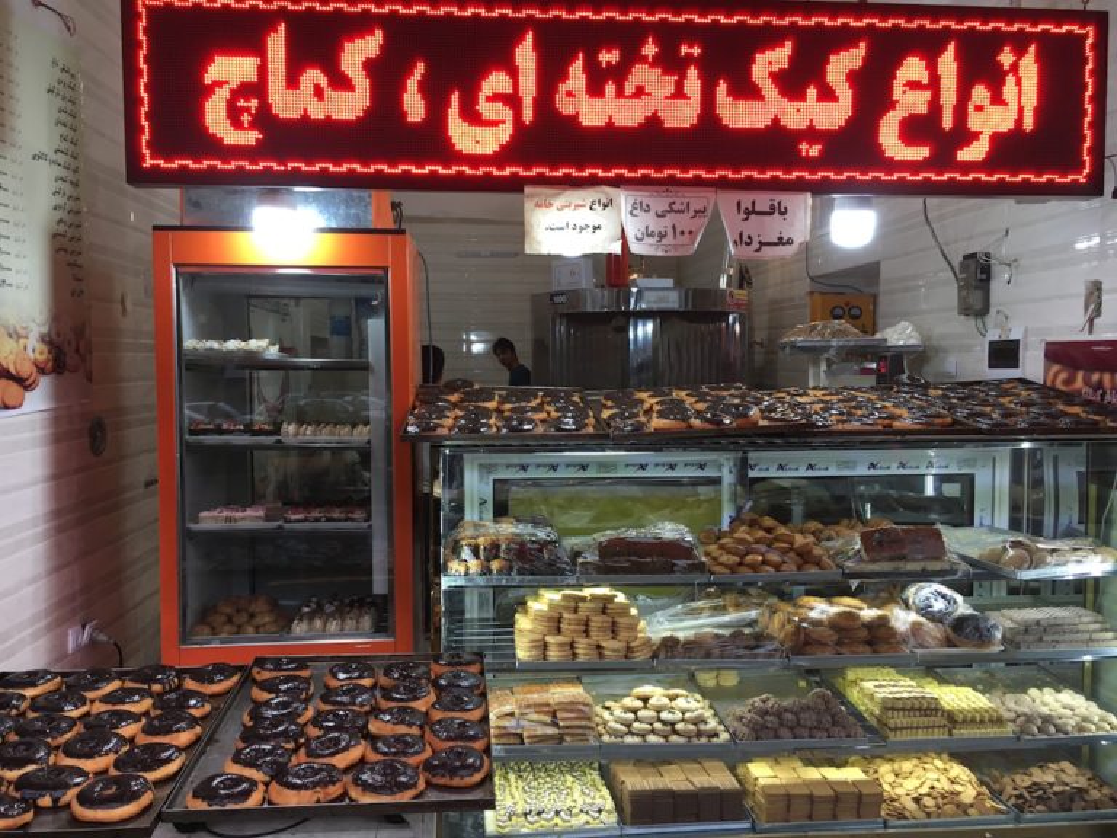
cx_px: 558
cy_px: 419
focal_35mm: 29
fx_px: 936
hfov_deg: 61.7
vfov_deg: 48.2
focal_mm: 4.15
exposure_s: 1/33
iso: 25
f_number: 2.2
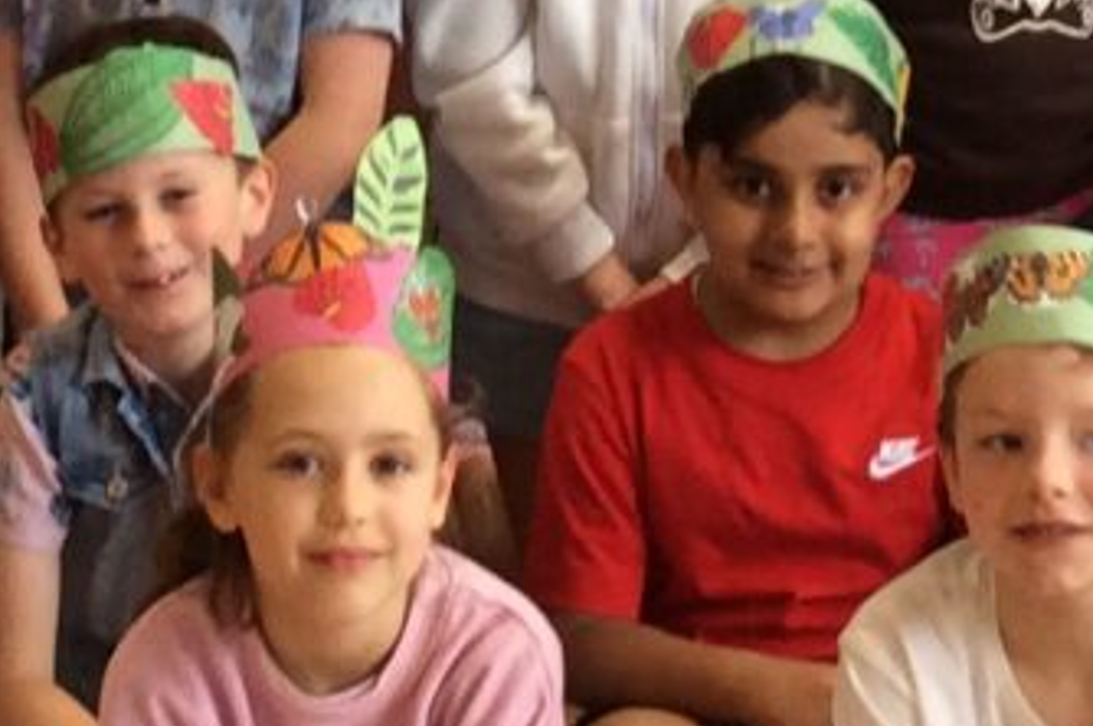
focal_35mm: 162
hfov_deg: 12.7
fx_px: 4914
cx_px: 463
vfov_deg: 8.1
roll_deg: +1.6
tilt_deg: -7.1
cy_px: -613
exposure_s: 1/25
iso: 50
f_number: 2.4
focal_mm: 3.3
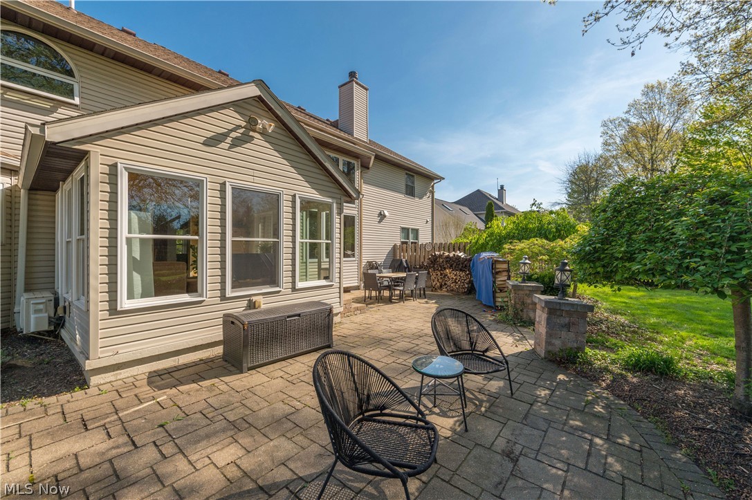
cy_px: 250
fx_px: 292
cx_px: 376
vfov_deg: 81.1
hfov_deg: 104.3
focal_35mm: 14
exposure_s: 1/800
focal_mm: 14
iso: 200
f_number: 9
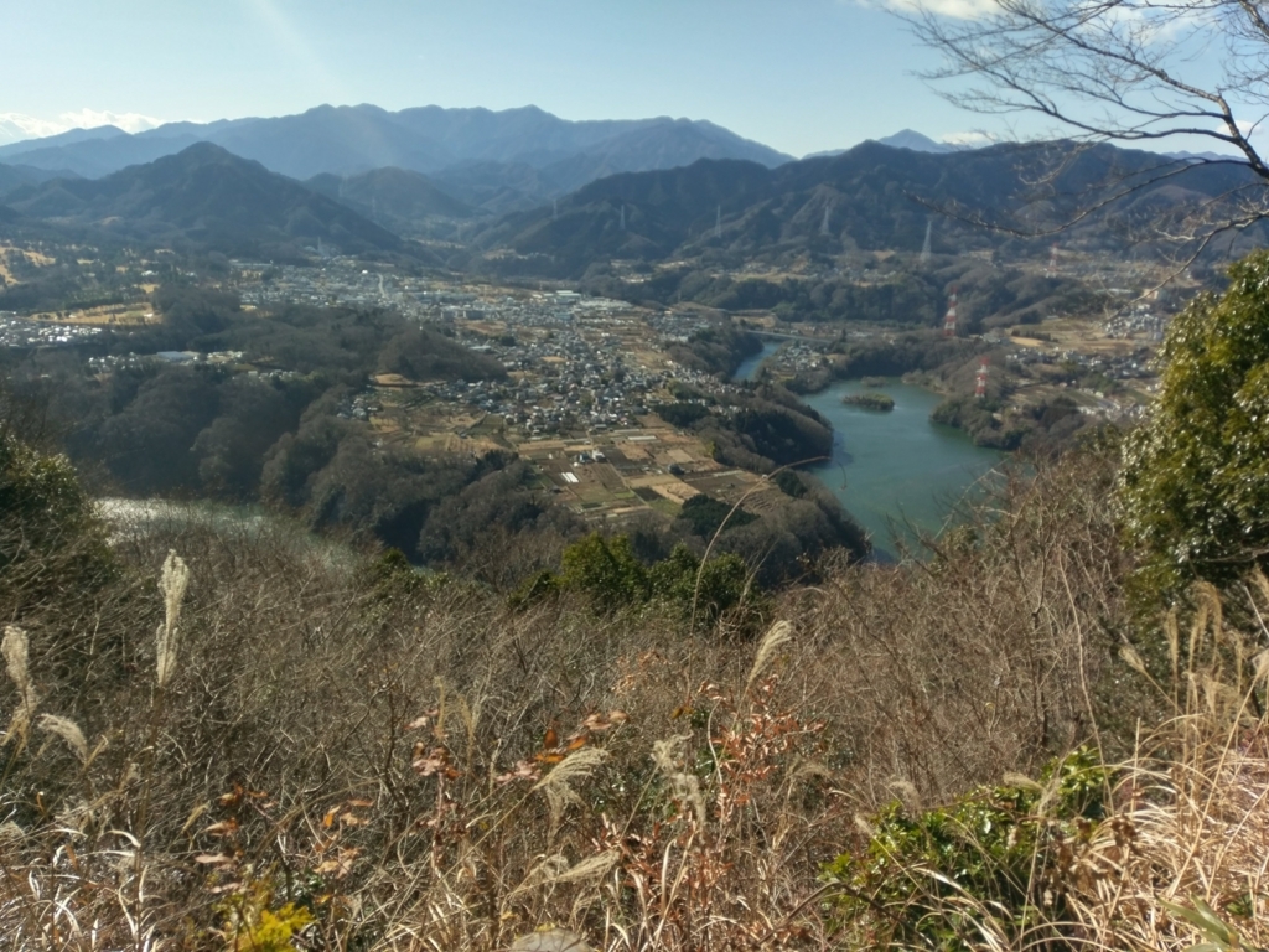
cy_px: 476
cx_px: 634
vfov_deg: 53.1
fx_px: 953
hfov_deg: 67.3
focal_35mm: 26
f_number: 1.8
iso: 100
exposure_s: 1/2182
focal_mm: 4.58
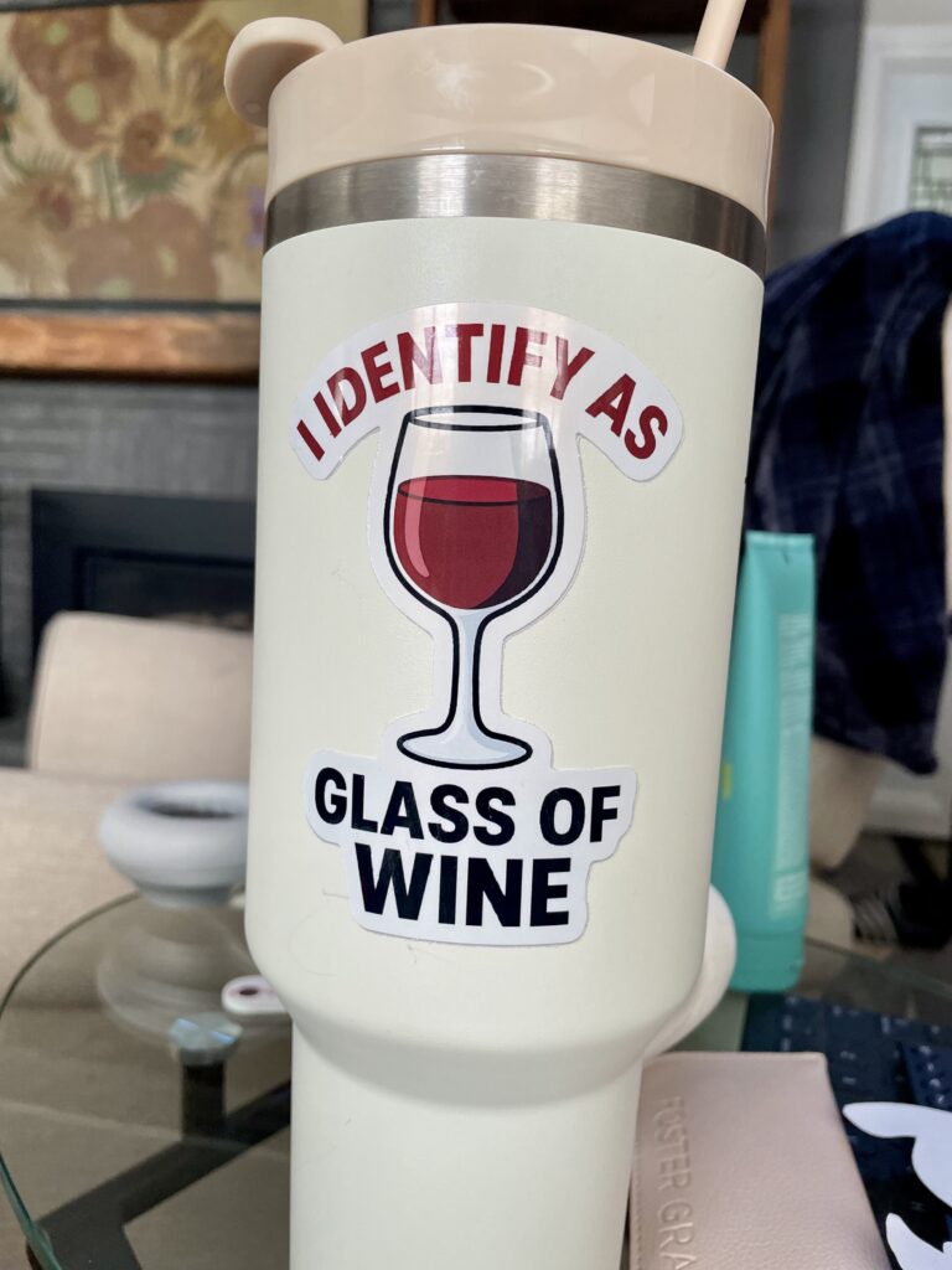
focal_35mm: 26
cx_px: 476
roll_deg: -2.6
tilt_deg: -4.6
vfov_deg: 67.3
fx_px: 953
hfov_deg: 53.1
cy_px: 635
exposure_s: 1/120
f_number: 1.6
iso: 125
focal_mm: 4.2
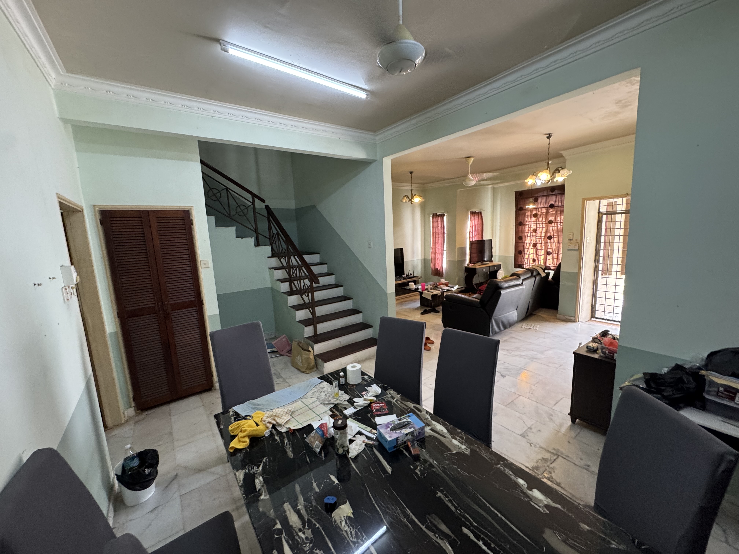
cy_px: 277
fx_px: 299
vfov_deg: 85.7
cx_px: 370
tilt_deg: -10.8
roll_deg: +4.1
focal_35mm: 14
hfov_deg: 102.1
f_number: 2.2
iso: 200
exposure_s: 1/50
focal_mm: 2.22
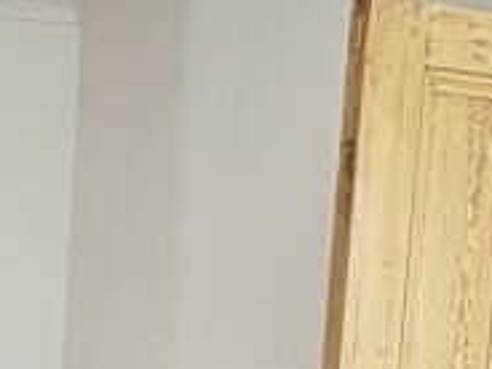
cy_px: 556
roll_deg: -1.7
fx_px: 1109
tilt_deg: -5.7
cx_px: -174
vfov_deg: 17.1
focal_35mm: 78
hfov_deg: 22.1
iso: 125
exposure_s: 1/100
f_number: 2.2
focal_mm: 2.22
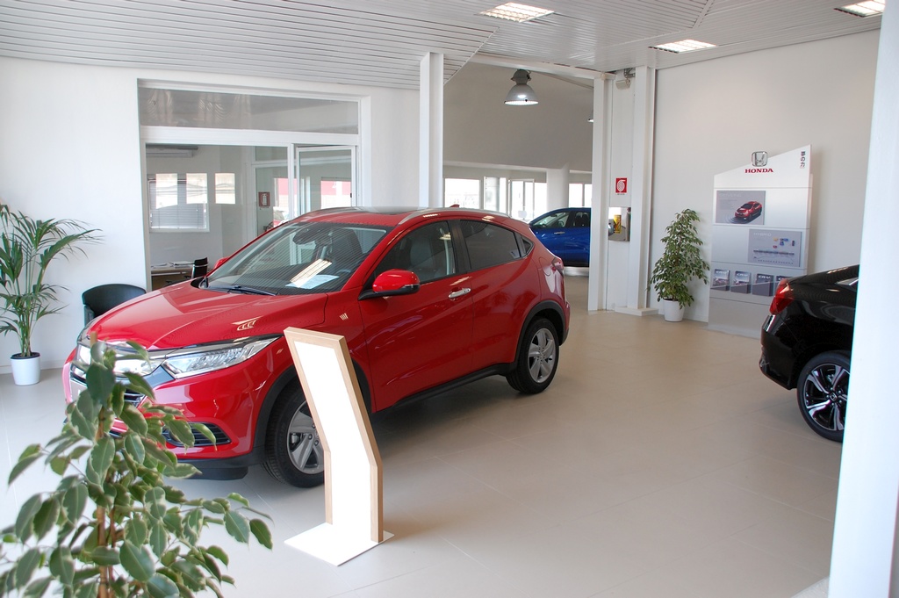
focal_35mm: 27
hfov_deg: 67.4
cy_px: 299
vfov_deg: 47.9
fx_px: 674
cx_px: 450
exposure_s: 1/80
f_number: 4.5
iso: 400
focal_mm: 18
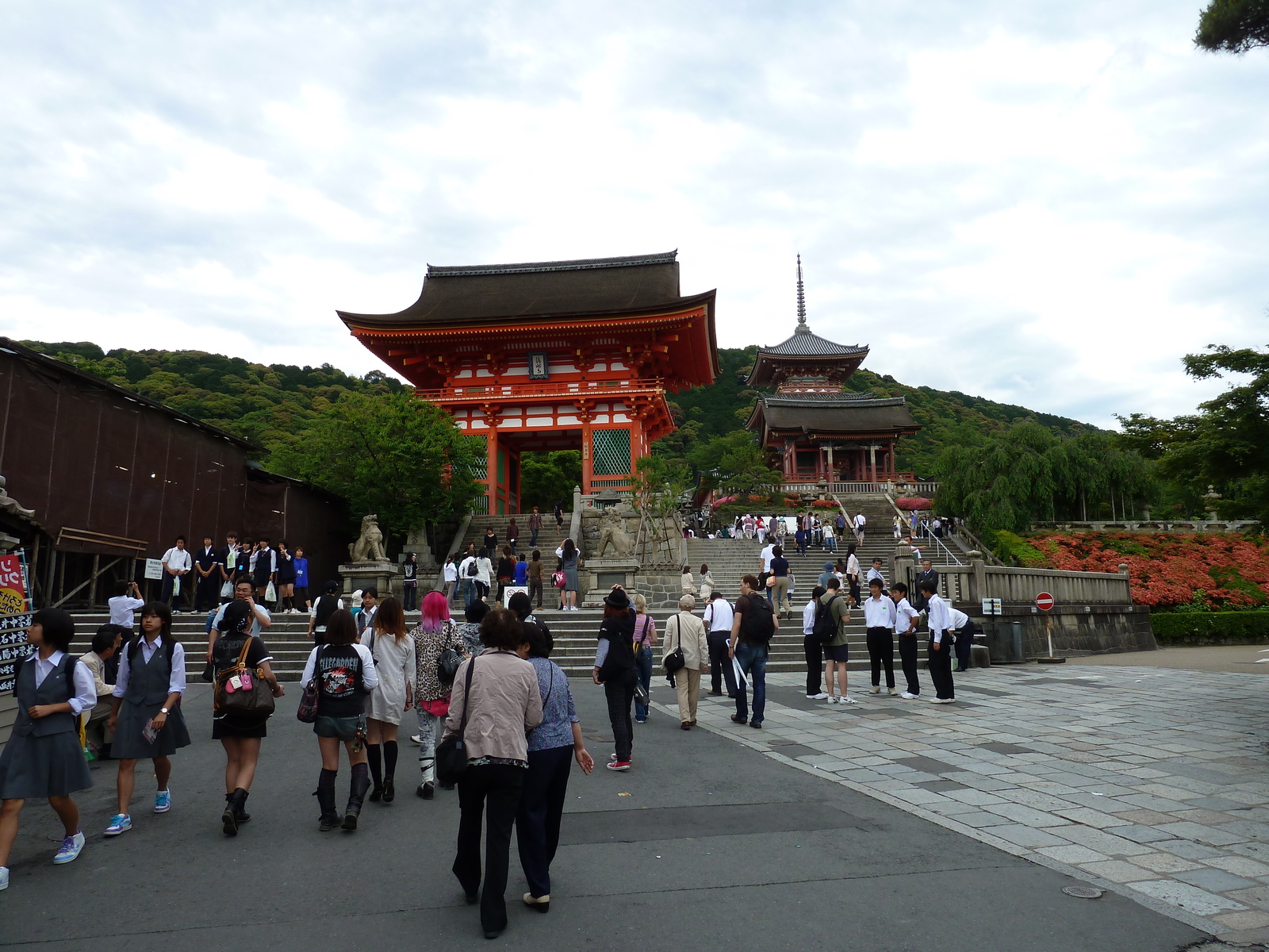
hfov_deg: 69.4
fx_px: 916
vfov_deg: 54.9
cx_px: 634
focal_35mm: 25
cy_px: 476
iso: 80
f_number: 4
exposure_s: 1/200
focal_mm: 4.1
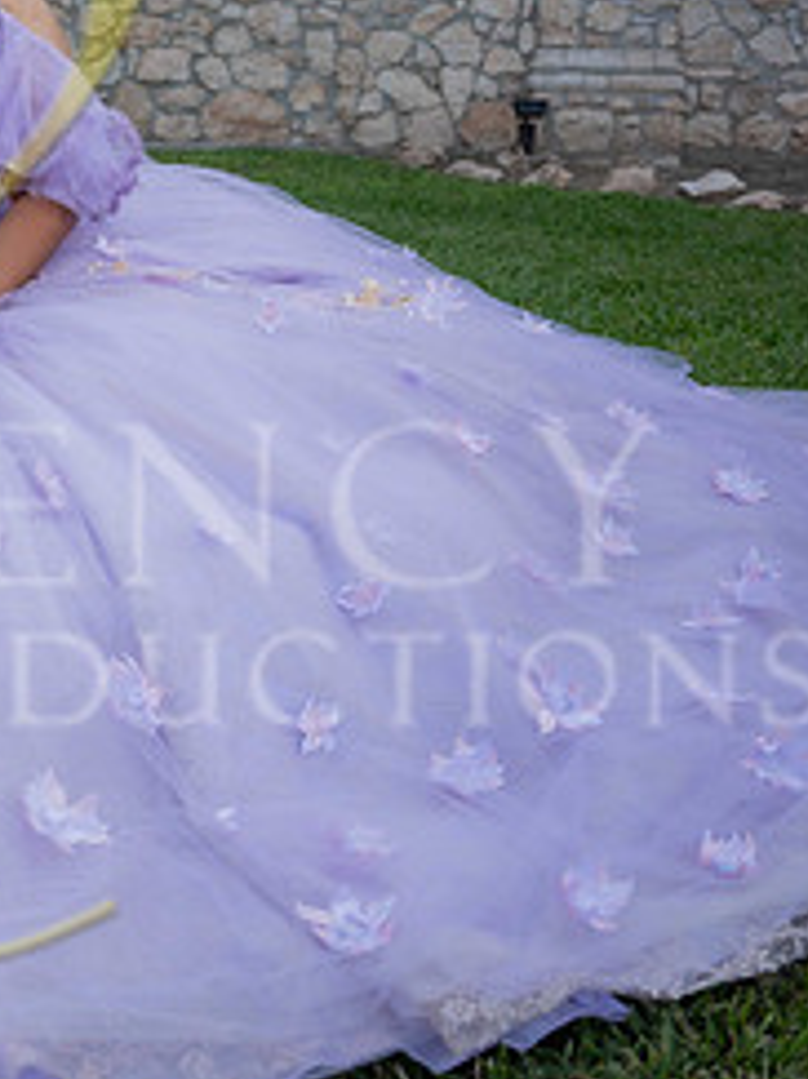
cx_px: -204
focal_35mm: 46
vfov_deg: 41.0
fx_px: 1433
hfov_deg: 27.1
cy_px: 411
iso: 125
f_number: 2.8
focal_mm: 20
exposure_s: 1/800
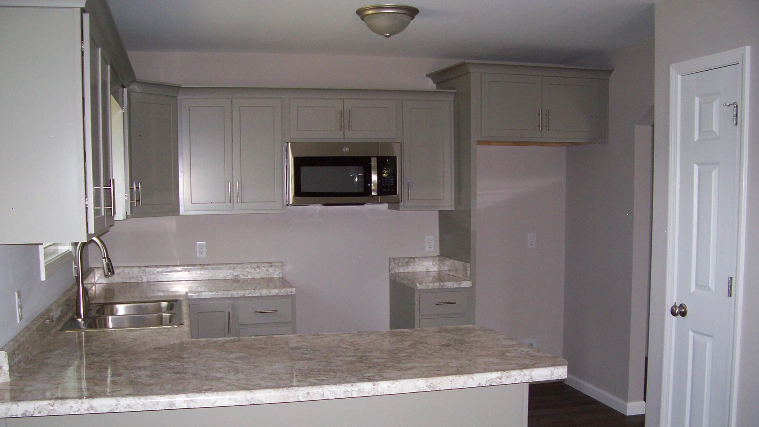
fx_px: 765
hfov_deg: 52.8
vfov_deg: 31.0
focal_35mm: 38
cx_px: 377
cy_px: 278
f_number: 2.7
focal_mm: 5.6
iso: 140
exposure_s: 1/112
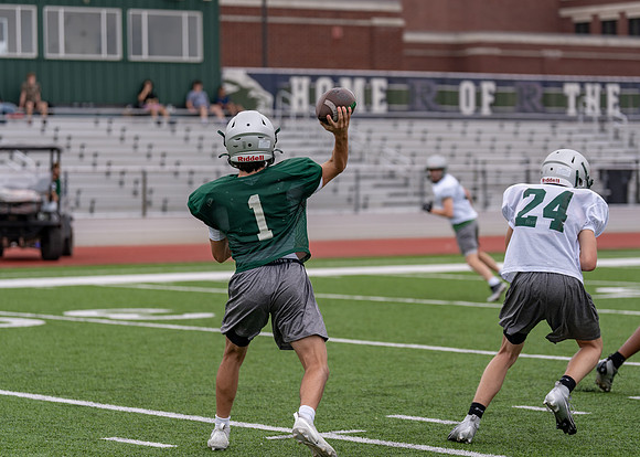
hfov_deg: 15.5
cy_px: 228
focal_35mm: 130
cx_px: 320
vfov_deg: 11.1
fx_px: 2357
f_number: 2.8
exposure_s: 1/2500
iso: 200
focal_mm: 116
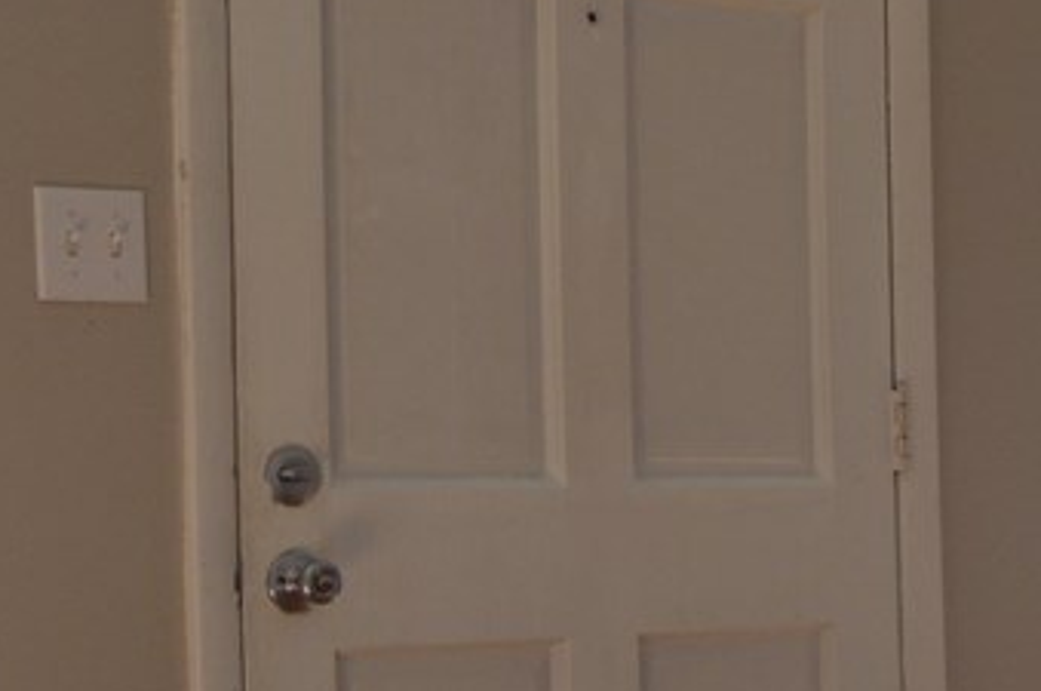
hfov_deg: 17.4
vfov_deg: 13.3
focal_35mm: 102
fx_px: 2945
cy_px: 591
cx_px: 1704
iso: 400
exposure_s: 1/125
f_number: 5.6
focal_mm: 18
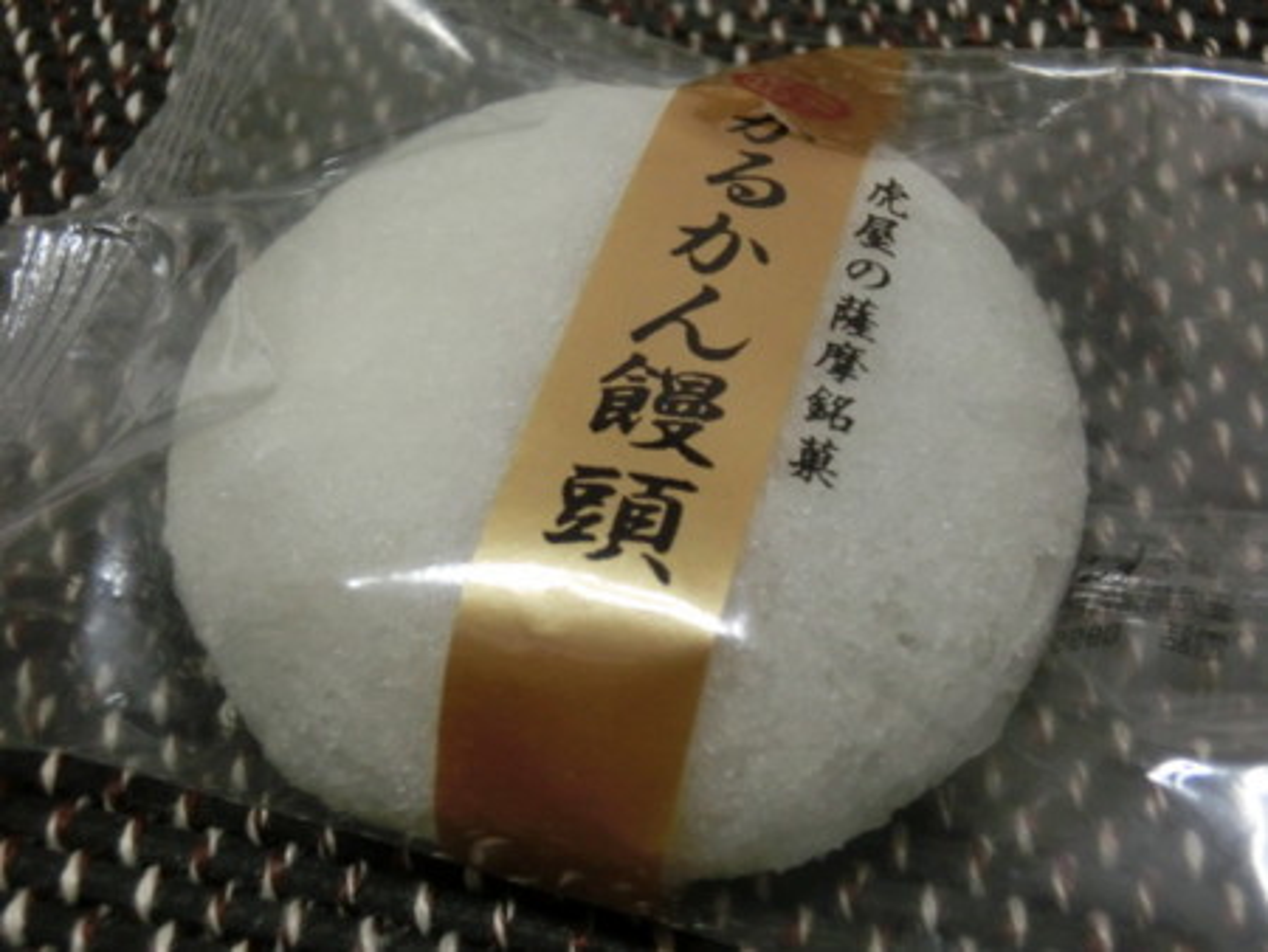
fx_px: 1723
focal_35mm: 47
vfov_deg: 30.9
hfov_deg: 40.4
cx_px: 634
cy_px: 476
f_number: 4.2
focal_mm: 8.29
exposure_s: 1/60
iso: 800
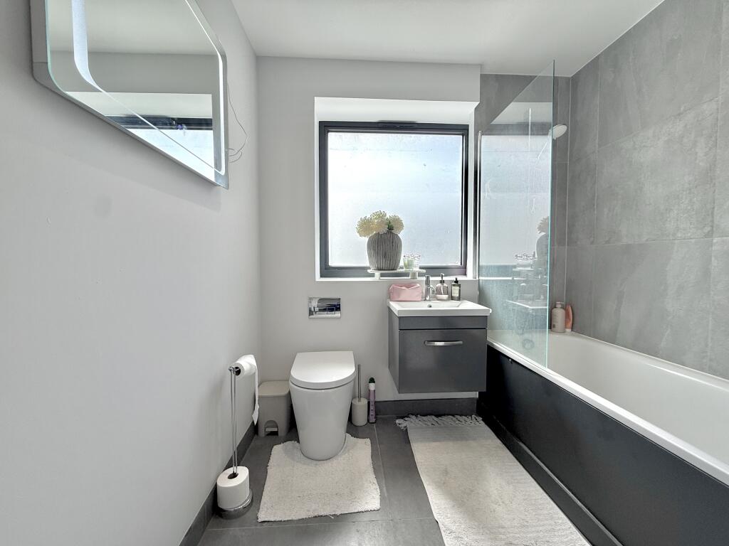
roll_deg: -0.3
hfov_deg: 102.1
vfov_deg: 85.7
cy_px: 273
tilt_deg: -2.0
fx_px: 295
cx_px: 364
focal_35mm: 14
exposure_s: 1/315
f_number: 2.2
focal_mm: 2.22
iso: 64
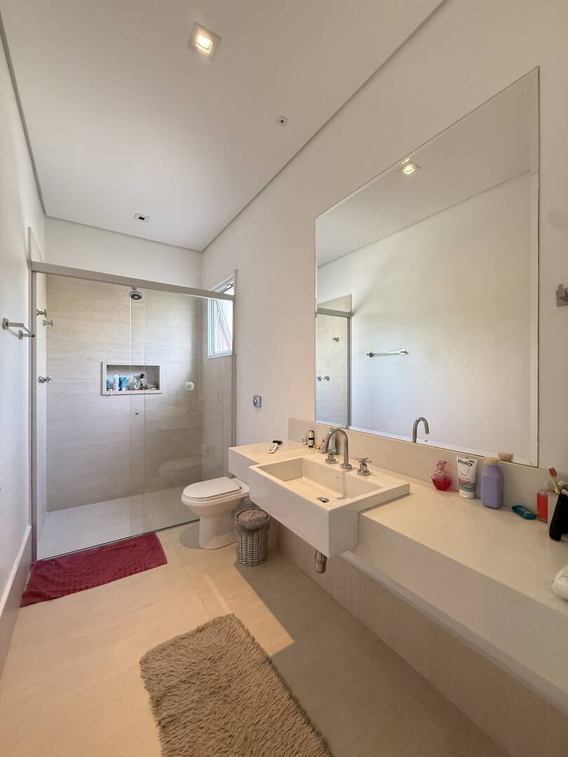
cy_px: 378
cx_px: 284
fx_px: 306
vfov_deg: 102.1
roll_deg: +0.1
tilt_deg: +0.0
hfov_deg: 85.7
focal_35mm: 14
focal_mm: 2.22
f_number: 2.2
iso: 500
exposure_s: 1/120
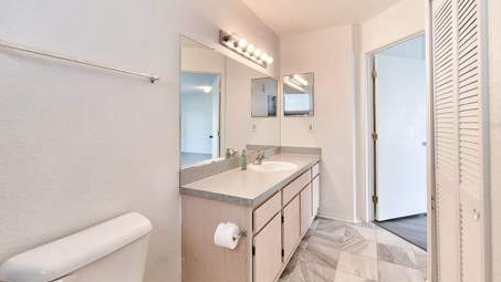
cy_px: 125
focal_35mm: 15
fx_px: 199
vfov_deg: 70.3
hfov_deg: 103.0
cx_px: 255
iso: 160
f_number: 2.2
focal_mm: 2.2
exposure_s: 1/60
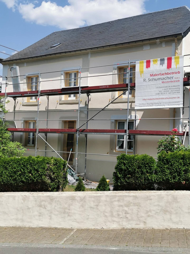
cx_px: 95
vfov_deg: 44.8
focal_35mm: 42
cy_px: 127
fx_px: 307
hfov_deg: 34.3
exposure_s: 1/5102
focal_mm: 5.56
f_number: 1.6
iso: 50
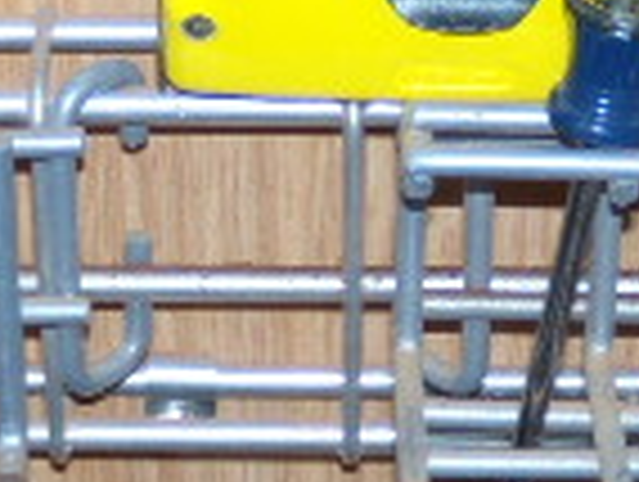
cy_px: 653
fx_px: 2996
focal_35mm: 162
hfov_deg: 12.1
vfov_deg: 9.0
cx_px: 468
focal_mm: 6.4
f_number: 3.6
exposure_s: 1/30
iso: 80
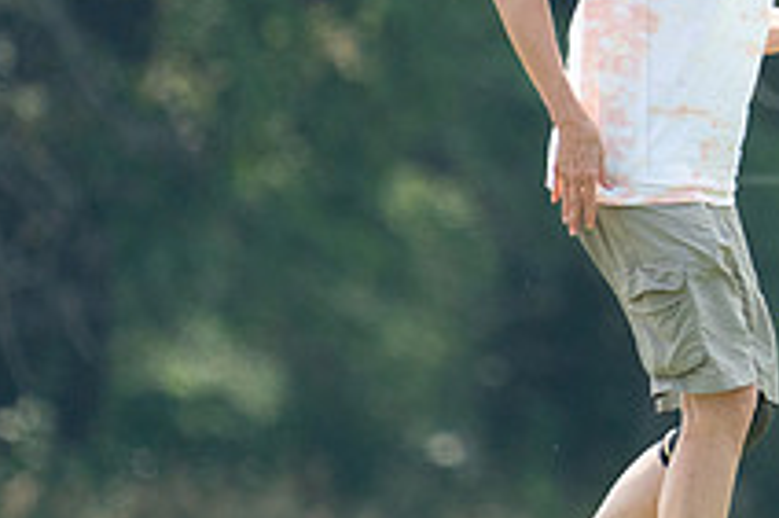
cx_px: 988
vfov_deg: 0.8
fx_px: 35546
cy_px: 127
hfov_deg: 1.3
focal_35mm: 1644
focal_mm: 600
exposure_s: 1/4000
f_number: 6.3
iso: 3200
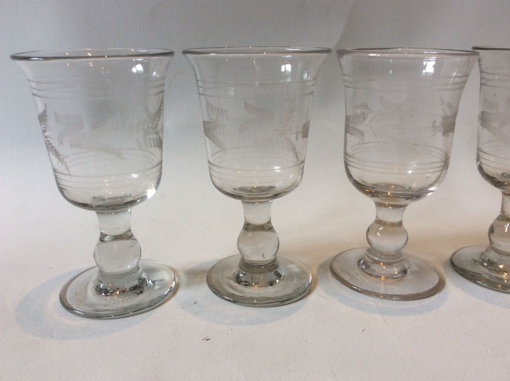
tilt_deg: -19.3
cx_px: 255
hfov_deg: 56.9
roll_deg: +2.1
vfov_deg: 44.1
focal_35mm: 32
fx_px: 471
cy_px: 190
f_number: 2.4
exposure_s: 1/50
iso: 50
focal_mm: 3.3
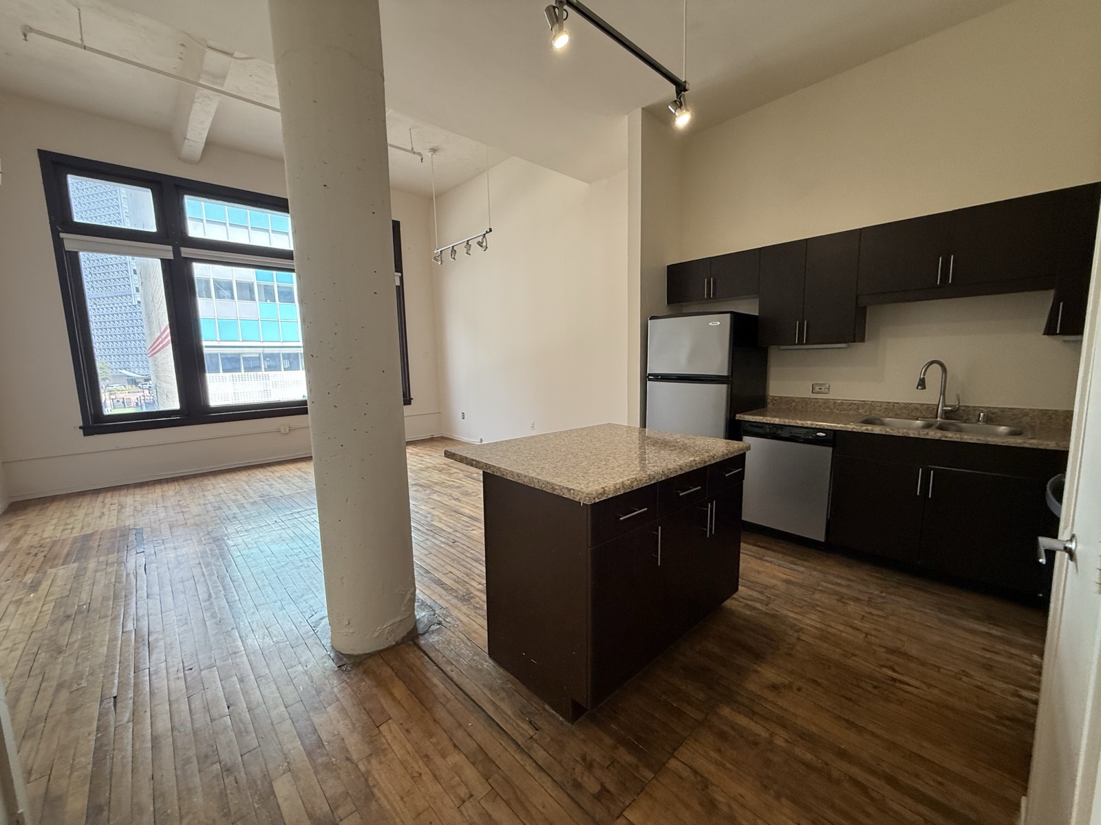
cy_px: 412
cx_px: 550
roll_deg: -0.9
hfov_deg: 102.1
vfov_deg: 85.7
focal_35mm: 14
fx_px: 445
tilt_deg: -6.2
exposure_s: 1/120
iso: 160
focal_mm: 2.22
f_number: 2.2
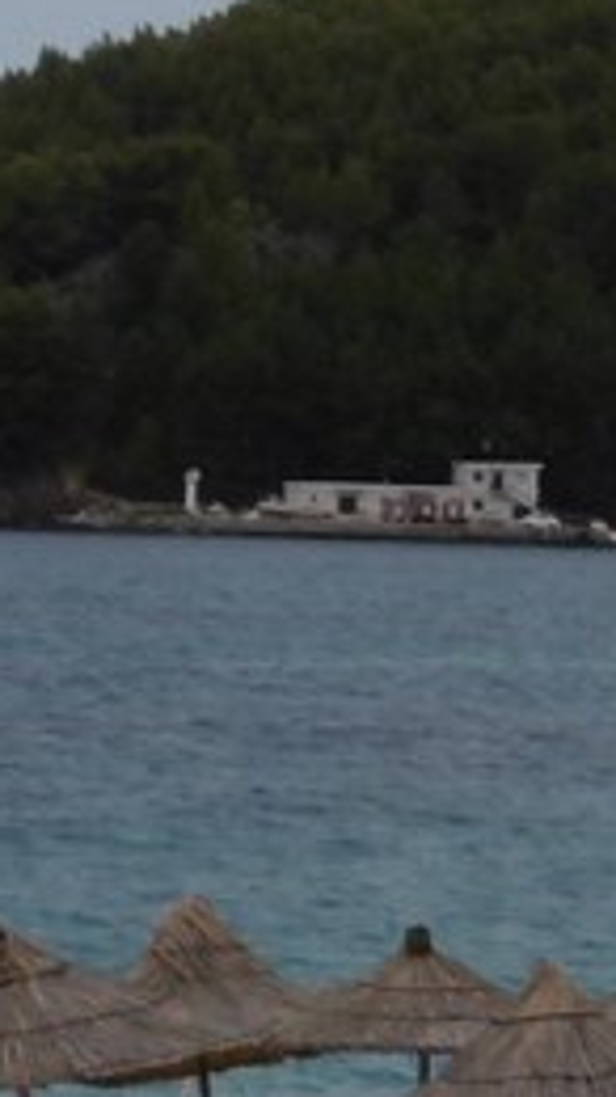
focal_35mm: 299
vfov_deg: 7.2
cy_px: 747
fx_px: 8694
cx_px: 1177
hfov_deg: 4.0
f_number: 4
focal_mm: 9.2
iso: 100
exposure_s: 1/800
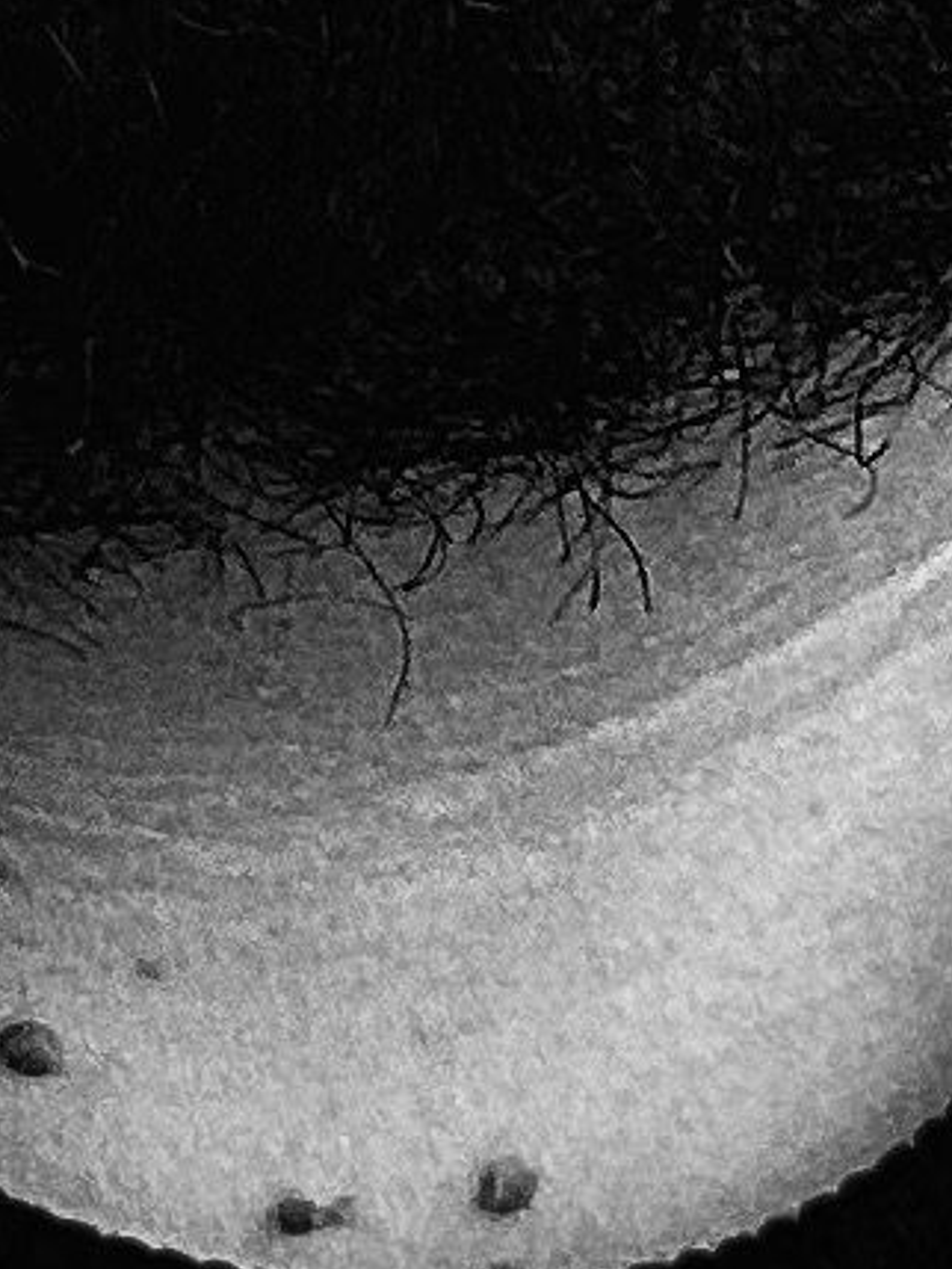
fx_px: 7917
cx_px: -609
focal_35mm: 216
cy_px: -1112
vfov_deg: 8.7
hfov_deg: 6.8
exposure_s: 1/122
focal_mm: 2.71
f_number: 2.2
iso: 64
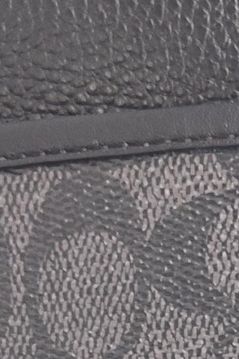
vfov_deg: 11.6
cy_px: 588
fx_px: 1664
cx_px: 402
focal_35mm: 167
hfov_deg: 8.0
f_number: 1.8
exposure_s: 1/60
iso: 1075
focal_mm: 5.56
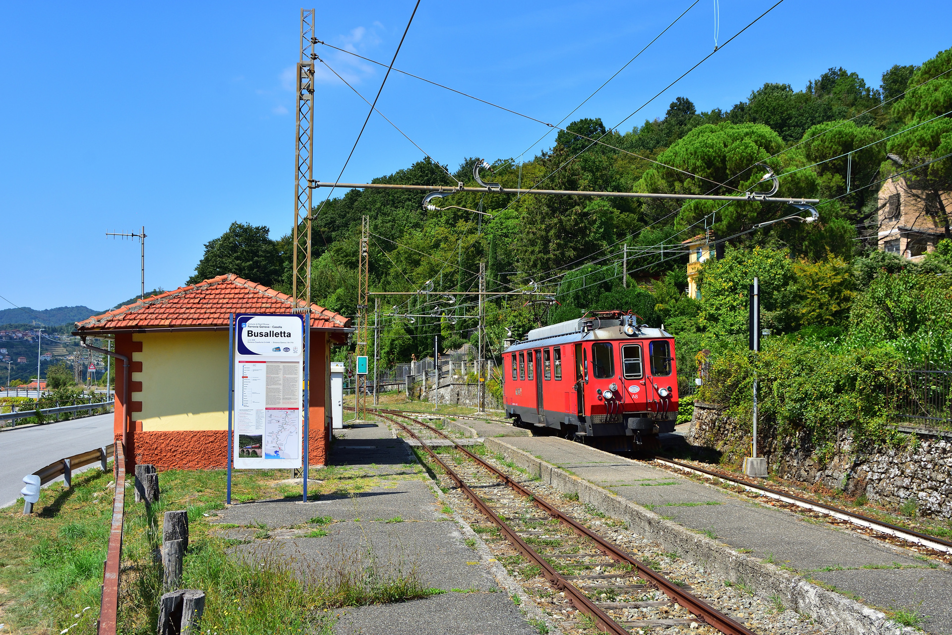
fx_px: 1031
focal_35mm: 39
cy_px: 318
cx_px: 476
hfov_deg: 49.6
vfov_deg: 34.2
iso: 200
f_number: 7.1
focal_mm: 26
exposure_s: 1/640
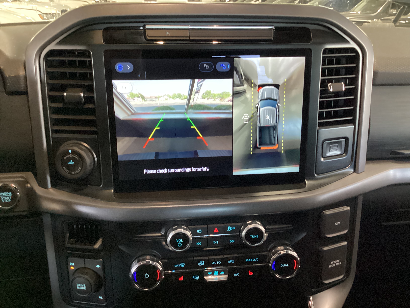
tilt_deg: -24.3
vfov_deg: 45.4
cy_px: 154
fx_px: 367
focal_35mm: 31
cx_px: 205
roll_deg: -1.5
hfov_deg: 58.4
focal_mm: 3.3
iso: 640
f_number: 2.4
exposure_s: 1/25
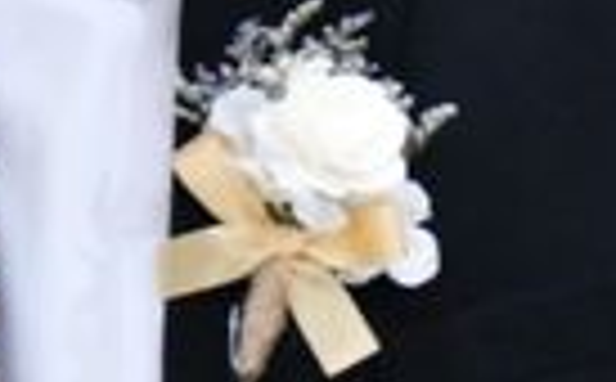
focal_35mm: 970
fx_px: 16251
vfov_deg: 1.3
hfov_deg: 2.2
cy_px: 88
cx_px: 81
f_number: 5.3
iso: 6400
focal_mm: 85
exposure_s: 1/125
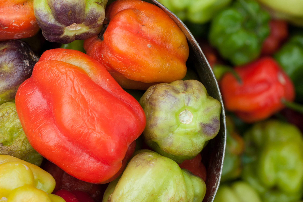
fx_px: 1195
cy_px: 131
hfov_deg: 14.3
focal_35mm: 142
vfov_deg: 9.7
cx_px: 20
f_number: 6.3
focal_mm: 50
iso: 100
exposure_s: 1/160
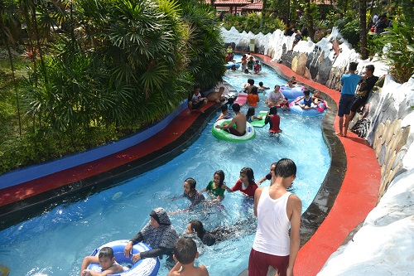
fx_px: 310
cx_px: 207
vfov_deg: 47.9
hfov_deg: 67.4
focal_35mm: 27
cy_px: 138
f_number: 5
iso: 100
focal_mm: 18
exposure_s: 1/200
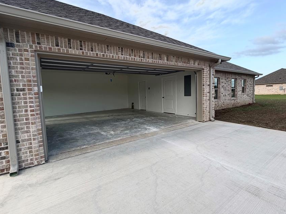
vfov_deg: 74.7
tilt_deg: -4.8
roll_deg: +2.6
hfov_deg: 90.9
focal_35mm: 17
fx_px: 140
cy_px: 105
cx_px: 134
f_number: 2.2
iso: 64
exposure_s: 1/502
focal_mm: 2.22
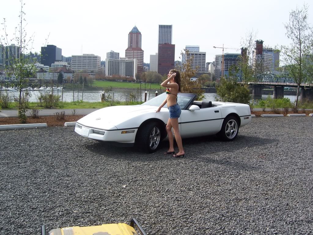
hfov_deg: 51.4
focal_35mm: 36
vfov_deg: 39.7
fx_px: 326
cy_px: 118
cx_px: 156
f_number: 4.8
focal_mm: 6
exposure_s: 1/350
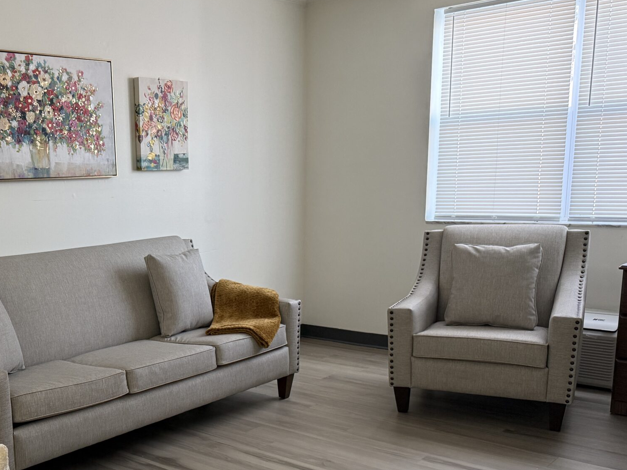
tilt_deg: -12.4
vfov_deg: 34.6
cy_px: 335
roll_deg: +2.5
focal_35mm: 41
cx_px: 152
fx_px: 743
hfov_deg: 44.2
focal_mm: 6.76
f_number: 1.78
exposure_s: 1/120
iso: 320
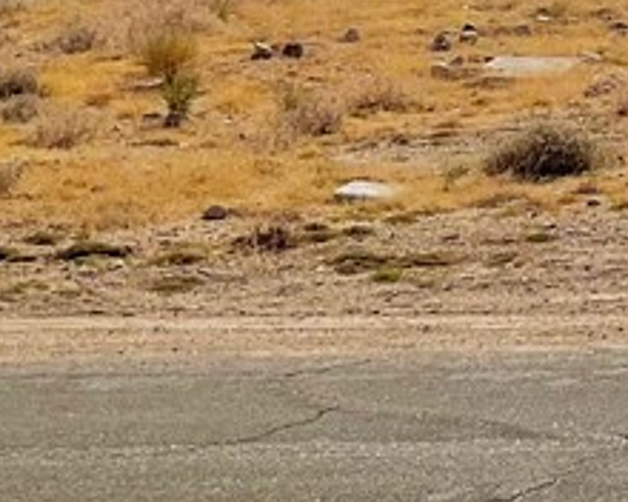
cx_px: 1239
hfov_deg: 12.8
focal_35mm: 132
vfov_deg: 11.4
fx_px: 2453
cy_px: -114
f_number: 1.8
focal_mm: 3
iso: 16
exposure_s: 1/2667
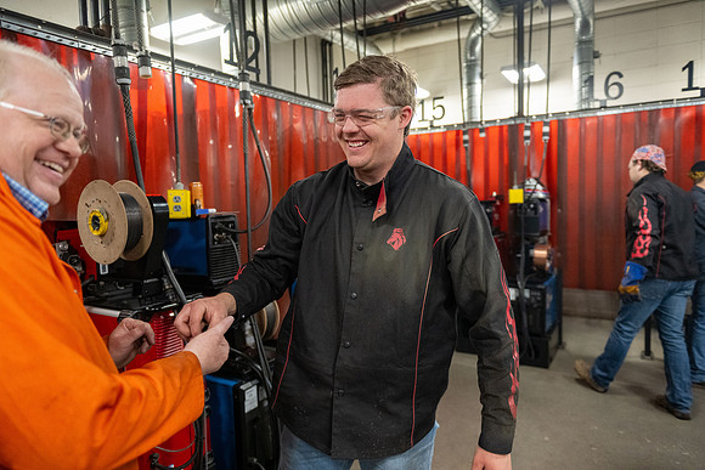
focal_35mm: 24
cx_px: 352
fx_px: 470
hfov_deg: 73.7
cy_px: 235
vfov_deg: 53.2
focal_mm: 24
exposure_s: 1/640
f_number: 2.8
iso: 2500
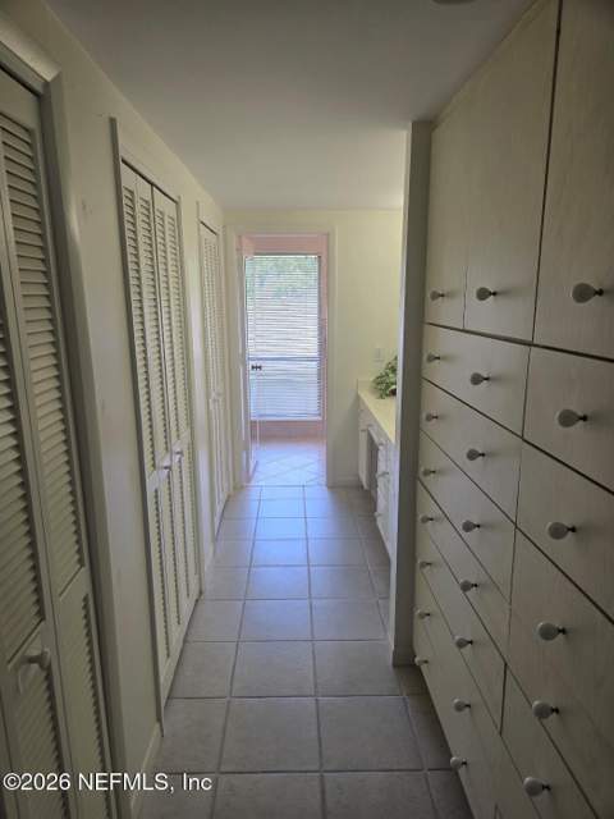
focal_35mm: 23
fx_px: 544
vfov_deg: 73.9
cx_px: 307
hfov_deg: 58.9
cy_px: 410
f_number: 1.8
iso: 25
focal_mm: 5.4
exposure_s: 1/120
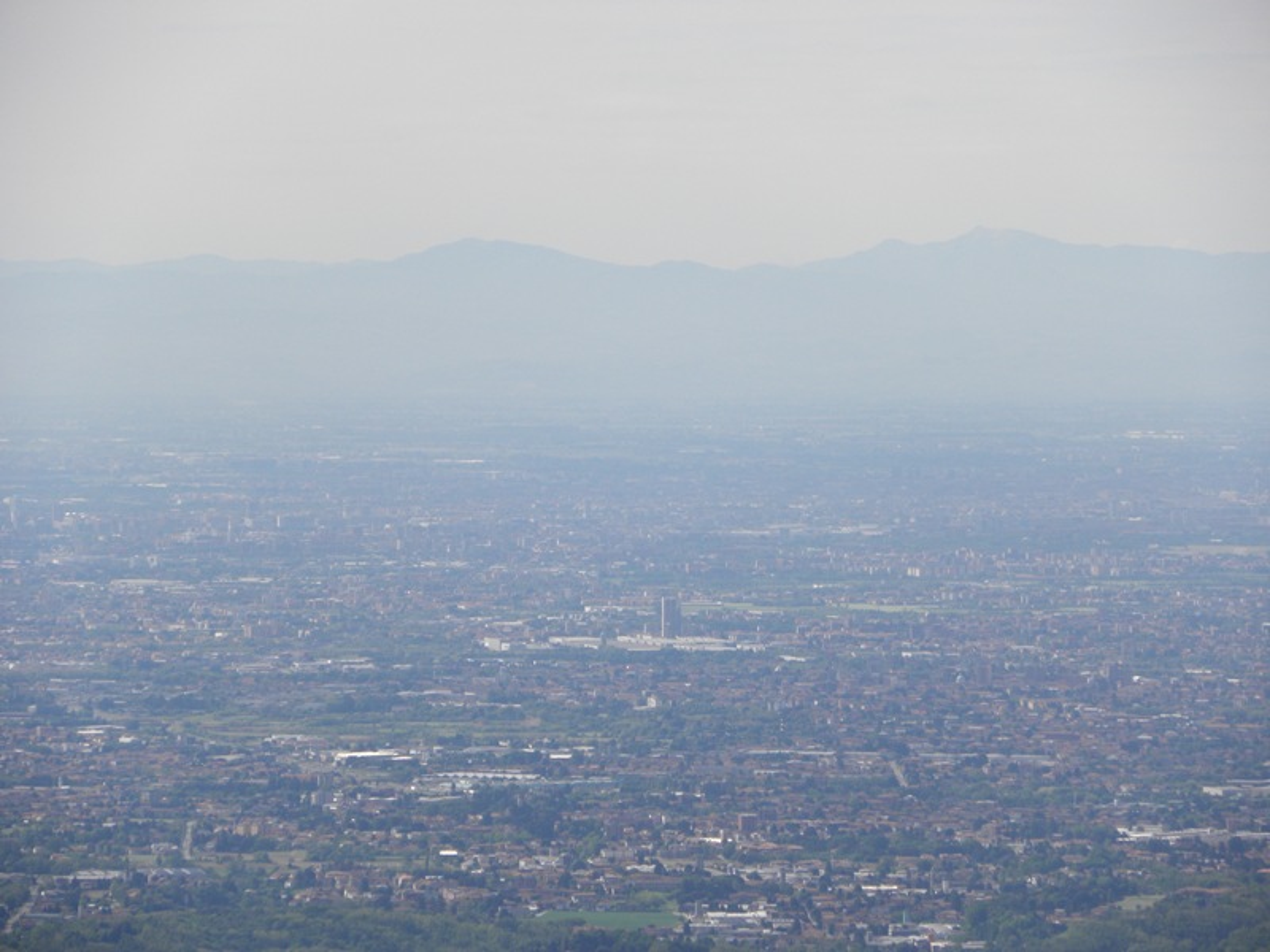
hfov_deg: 6.1
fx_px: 11887
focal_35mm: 324
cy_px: 476
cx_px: 635
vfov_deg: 4.6
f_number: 5
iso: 64
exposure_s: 1/400
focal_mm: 57.71
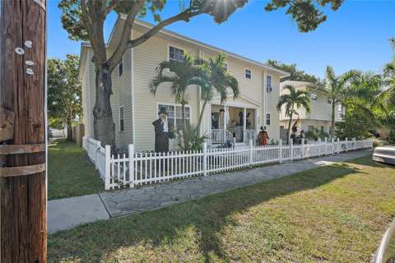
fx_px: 181
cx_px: 198
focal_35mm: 16
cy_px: 132
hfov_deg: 95.0
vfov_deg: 72.1
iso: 80
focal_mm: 16.5
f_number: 8
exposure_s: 1/50
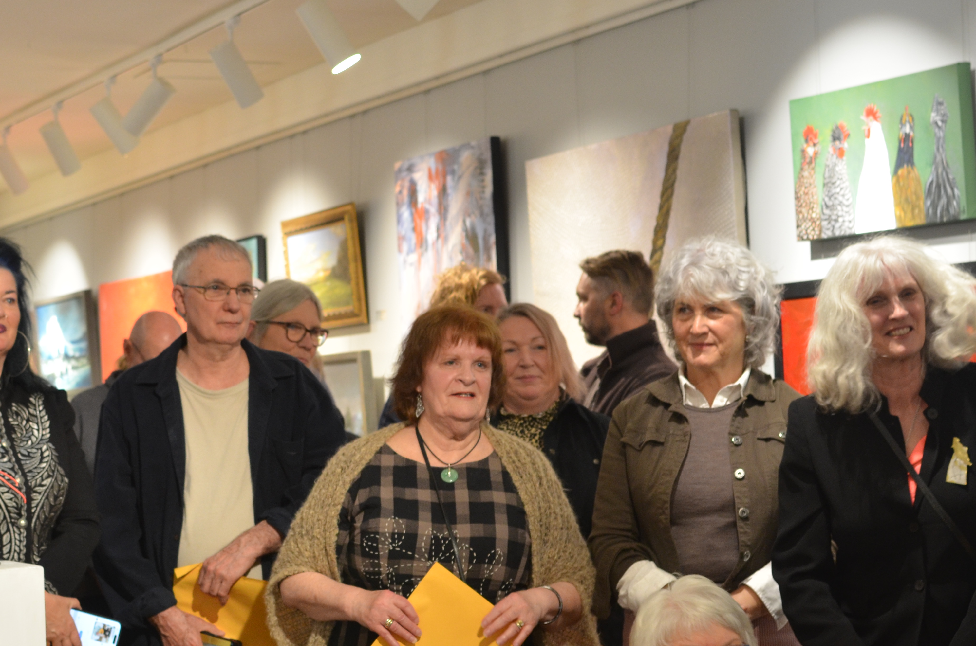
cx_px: 373
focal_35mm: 87
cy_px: 471
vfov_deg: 15.6
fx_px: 2349
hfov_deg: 23.4
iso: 500
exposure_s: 1/60
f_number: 4
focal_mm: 35
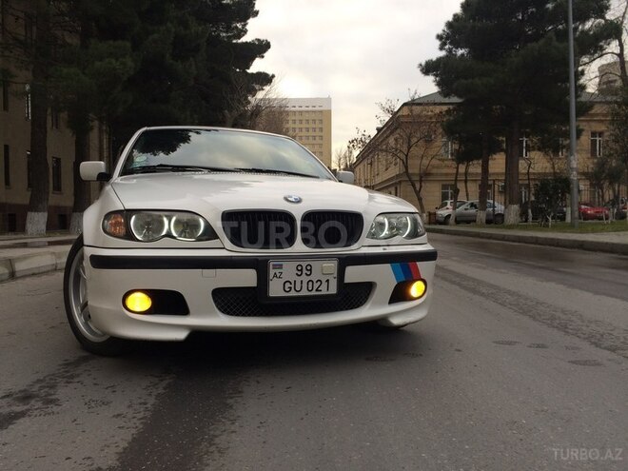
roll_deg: +1.4
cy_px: 236
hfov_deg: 61.7
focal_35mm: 29
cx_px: 314
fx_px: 526
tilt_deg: -1.3
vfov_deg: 48.2
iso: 32
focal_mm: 4.15
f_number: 2.2
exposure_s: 1/164
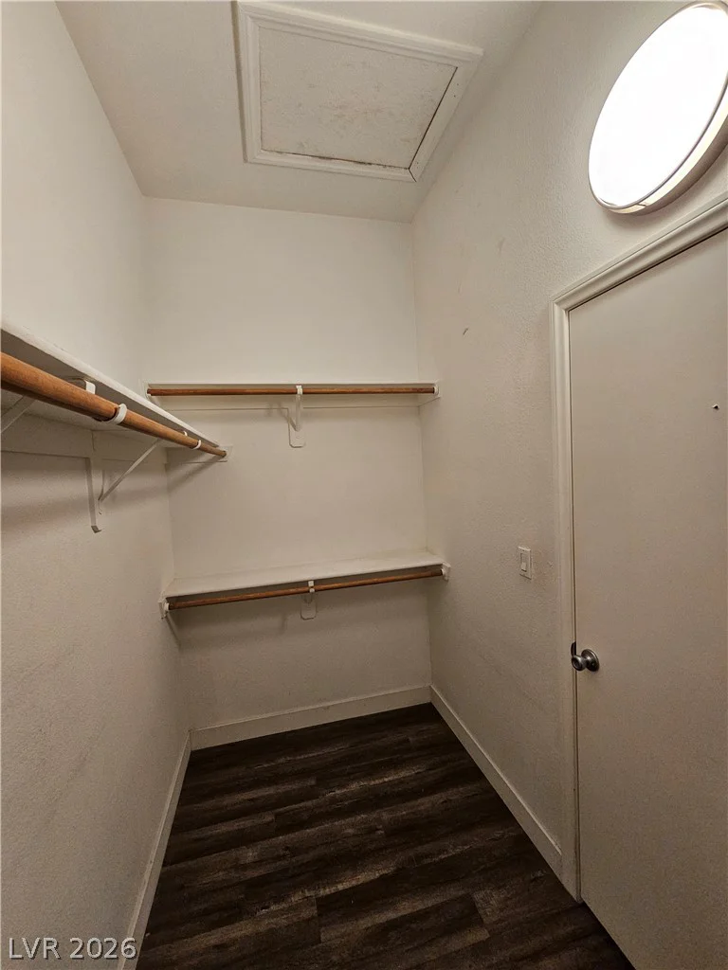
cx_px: 364
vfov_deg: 106.2
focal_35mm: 13
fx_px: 365
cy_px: 485
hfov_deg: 89.9
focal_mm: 2.2
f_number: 2.2
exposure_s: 1/100
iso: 250
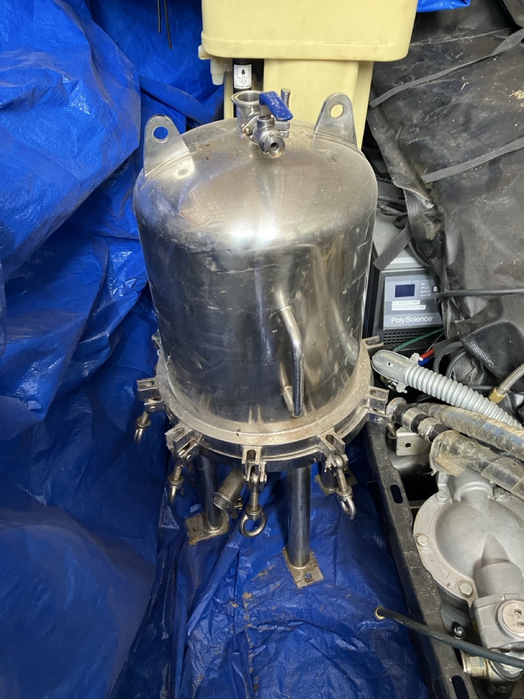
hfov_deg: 49.7
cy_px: 350
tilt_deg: -41.9
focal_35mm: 28
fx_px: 565
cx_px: 262
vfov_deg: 63.4
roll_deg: -0.5
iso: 400
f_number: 1.8
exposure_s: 1/40
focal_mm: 3.99
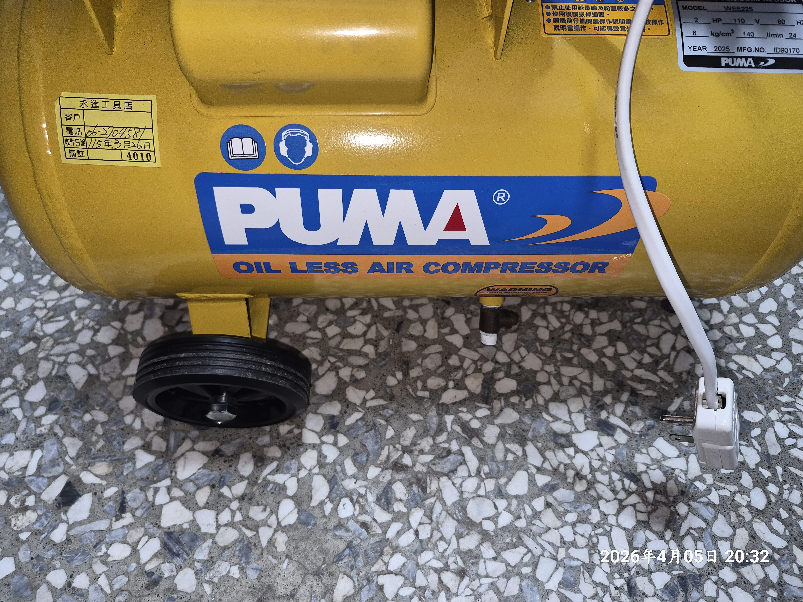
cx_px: 402
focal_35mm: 23
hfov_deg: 73.9
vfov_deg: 58.9
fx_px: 534
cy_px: 301
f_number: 1.8
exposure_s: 1/24
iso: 100
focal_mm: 5.4
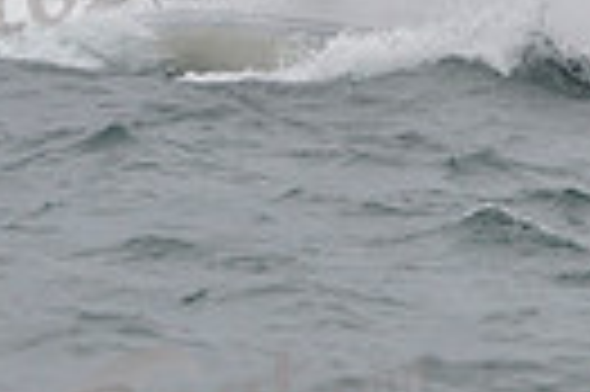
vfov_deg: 1.0
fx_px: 21819
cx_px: 667
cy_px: 142
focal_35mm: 1333
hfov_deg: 1.5
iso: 400
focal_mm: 300
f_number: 8
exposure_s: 1/800
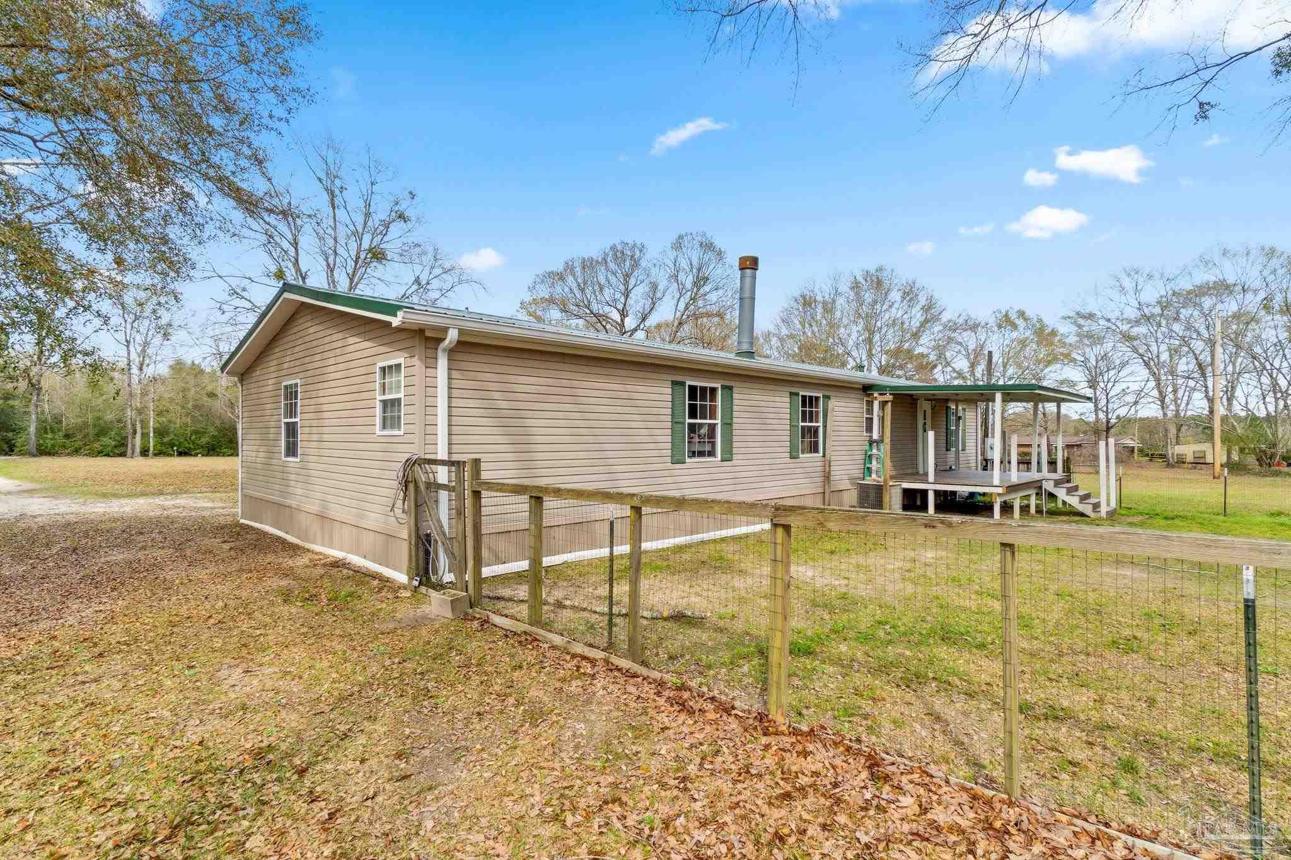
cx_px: 646
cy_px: 430
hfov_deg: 95.0
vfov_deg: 72.0
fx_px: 592
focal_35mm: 16
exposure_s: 1/60
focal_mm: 11
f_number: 9.5
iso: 100
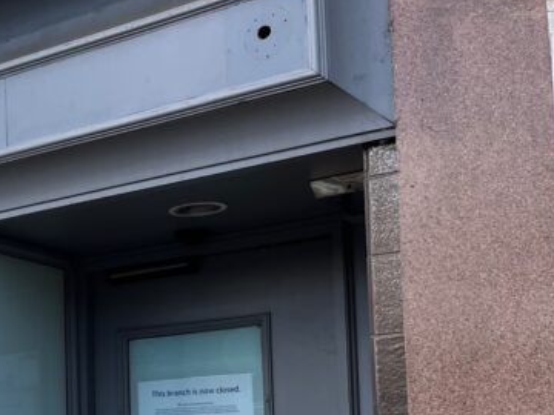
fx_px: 1184
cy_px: 403
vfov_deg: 19.4
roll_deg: +1.0
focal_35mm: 74
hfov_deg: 22.9
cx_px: -203
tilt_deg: +4.8
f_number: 1.6
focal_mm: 5.1
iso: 50
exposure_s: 1/1066
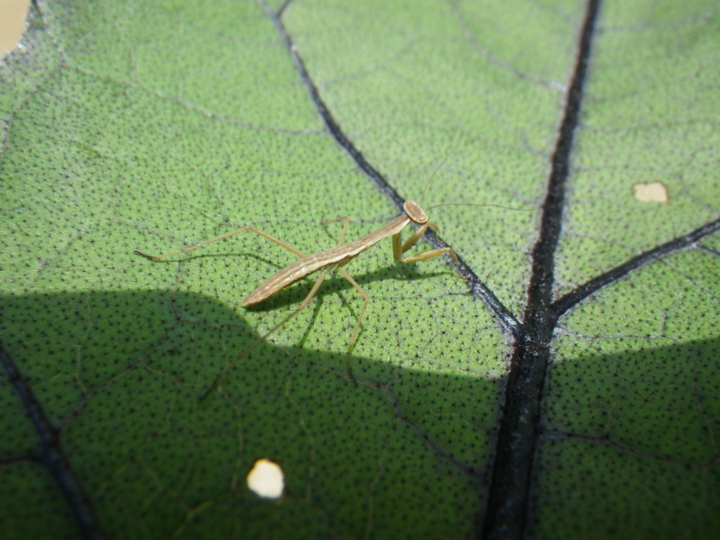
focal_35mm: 34
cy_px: 270
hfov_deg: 54.0
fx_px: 707
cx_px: 360
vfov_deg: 41.8
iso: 80
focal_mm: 6.1
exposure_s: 1/250
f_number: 4.6
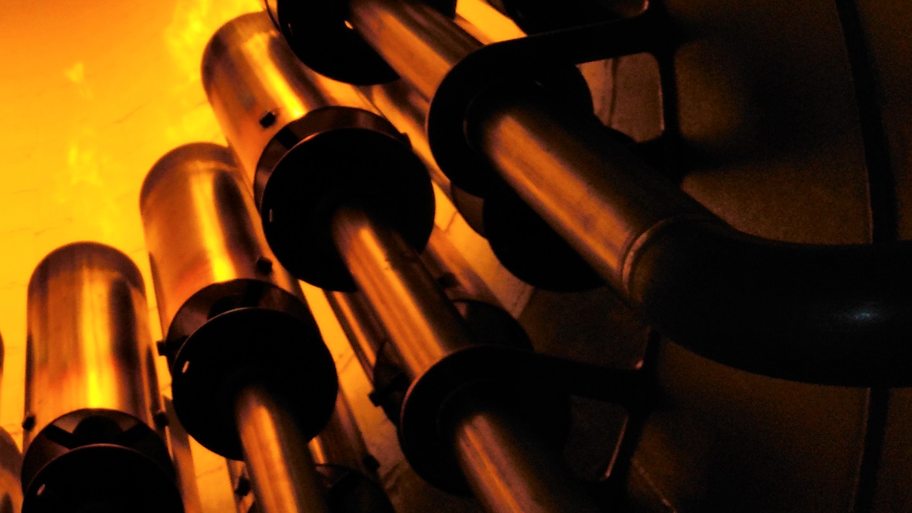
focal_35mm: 60
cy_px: 38
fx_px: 1451
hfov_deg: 31.9
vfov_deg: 19.6
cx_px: -21
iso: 100
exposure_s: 1/277
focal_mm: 3.46
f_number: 2.2
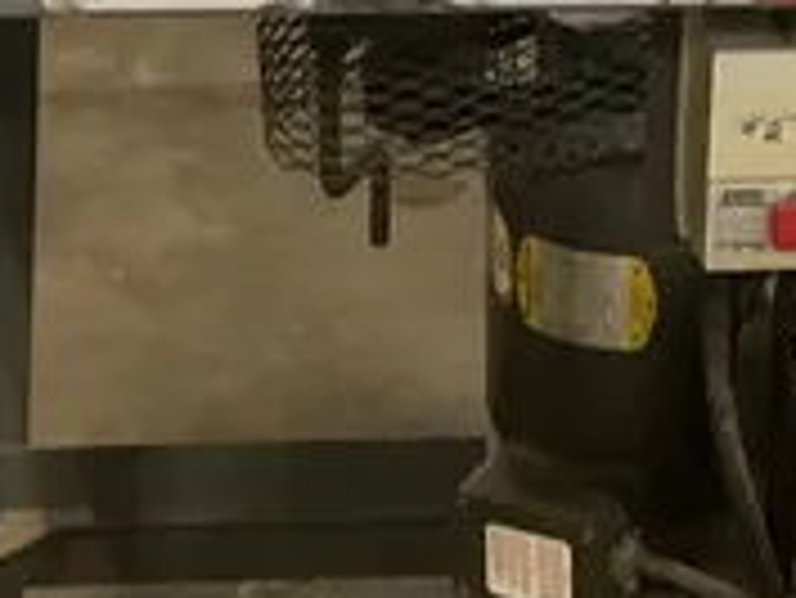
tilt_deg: -25.7
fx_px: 2830
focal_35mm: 123
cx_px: 558
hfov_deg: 16.0
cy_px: 115
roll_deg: -1.2
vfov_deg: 12.0
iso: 320
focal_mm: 3
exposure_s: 1/50
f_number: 1.8
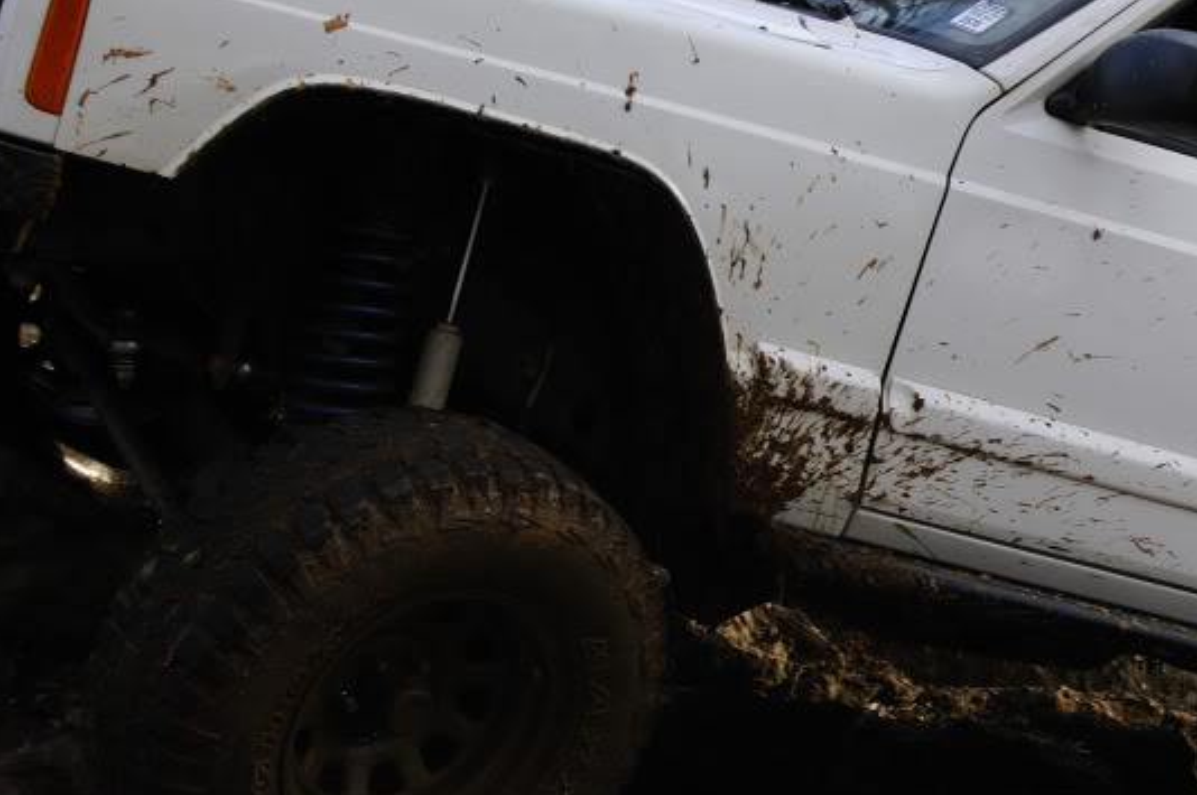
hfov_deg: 17.5
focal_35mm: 115
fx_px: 3820
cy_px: 434
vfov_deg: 11.9
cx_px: 1130
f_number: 8
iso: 200
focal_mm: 40
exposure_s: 1/125
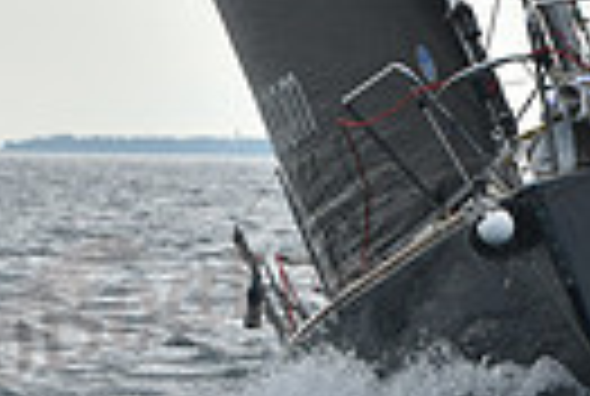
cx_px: 622
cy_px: 34
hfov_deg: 2.3
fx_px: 14504
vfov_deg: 1.6
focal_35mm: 883
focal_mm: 200
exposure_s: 1/800
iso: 250
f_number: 8
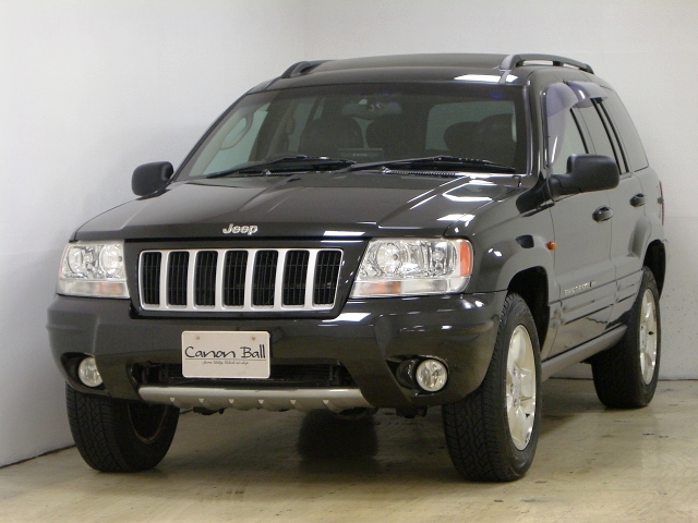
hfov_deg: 17.3
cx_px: 349
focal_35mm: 114
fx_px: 2299
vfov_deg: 13.0
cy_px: 262
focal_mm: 18.6
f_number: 5.2
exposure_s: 1/8
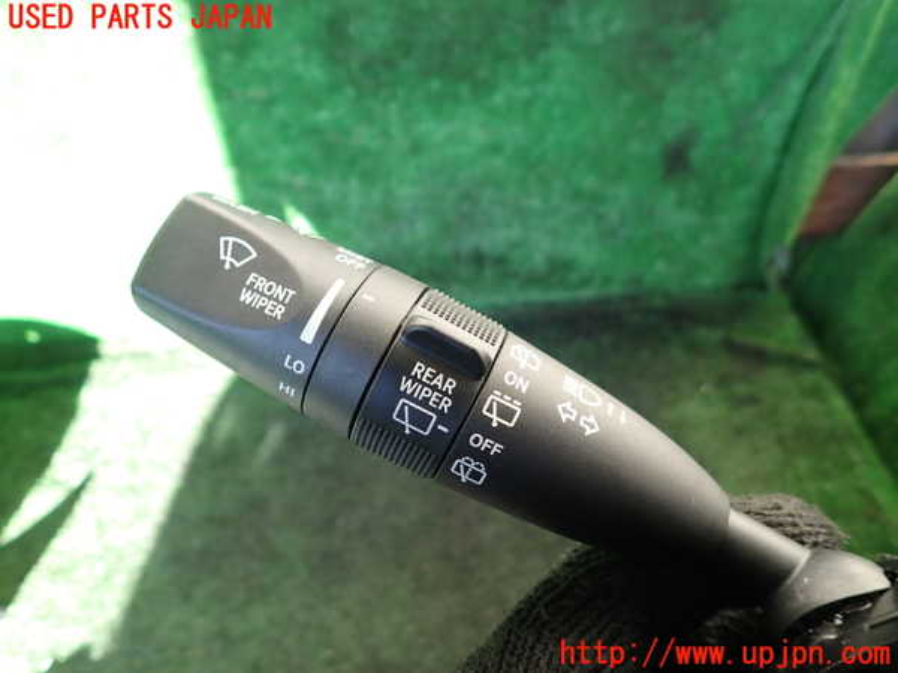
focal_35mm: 25
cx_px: 449
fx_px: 649
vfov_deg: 54.9
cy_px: 336
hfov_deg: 69.4
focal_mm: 4.5
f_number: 2
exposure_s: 1/60
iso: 100
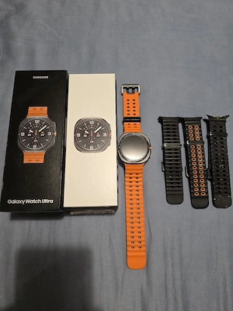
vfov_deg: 73.9
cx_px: 116
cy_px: 156
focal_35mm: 23
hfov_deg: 58.9
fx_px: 206
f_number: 1.7
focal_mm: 6.3
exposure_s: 1/101
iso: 800
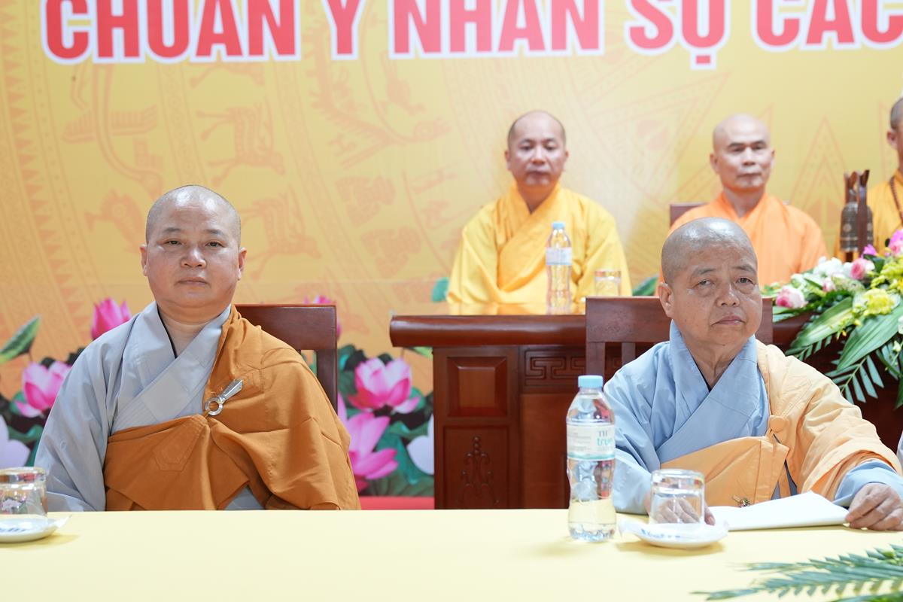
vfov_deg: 22.3
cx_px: 452
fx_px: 1530
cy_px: 301
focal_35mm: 61
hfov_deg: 32.9
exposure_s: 1/80
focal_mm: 41
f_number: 2.8
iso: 1250
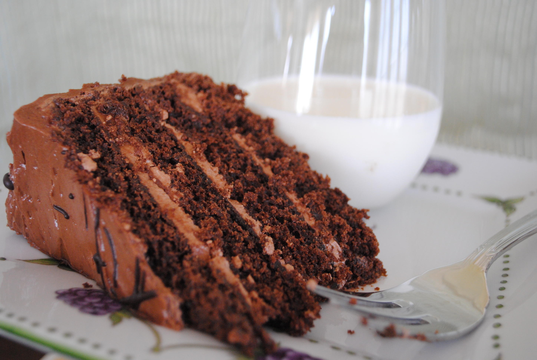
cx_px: 268
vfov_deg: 34.4
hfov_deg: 49.5
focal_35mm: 39
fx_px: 583
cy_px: 180
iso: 720
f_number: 4.2
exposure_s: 1/30
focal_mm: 26
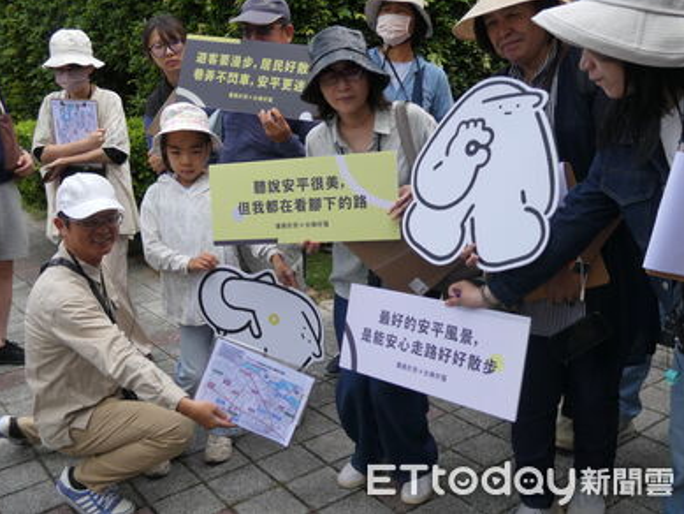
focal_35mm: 36
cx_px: 336
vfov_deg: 39.7
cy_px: 252
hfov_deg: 51.3
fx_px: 712
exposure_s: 1/500
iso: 80
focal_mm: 6.3
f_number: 3.7
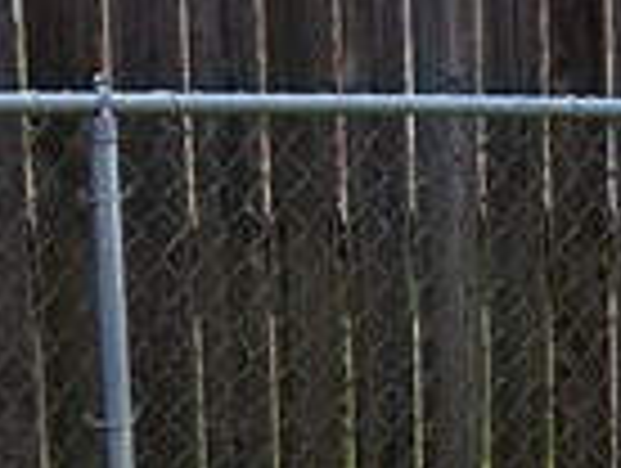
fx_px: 3199
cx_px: 778
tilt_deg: -11.3
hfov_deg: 10.9
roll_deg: -0.3
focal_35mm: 178
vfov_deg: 8.2
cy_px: 670
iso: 80
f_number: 1.78
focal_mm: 6.86
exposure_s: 1/1562
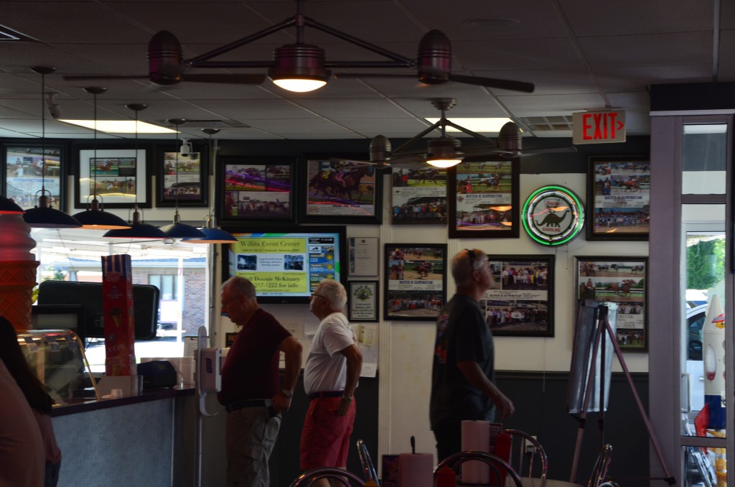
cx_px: 368
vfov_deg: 14.6
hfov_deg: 22.0
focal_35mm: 93
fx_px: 1895
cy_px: 244
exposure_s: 1/40
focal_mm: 62
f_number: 9
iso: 400
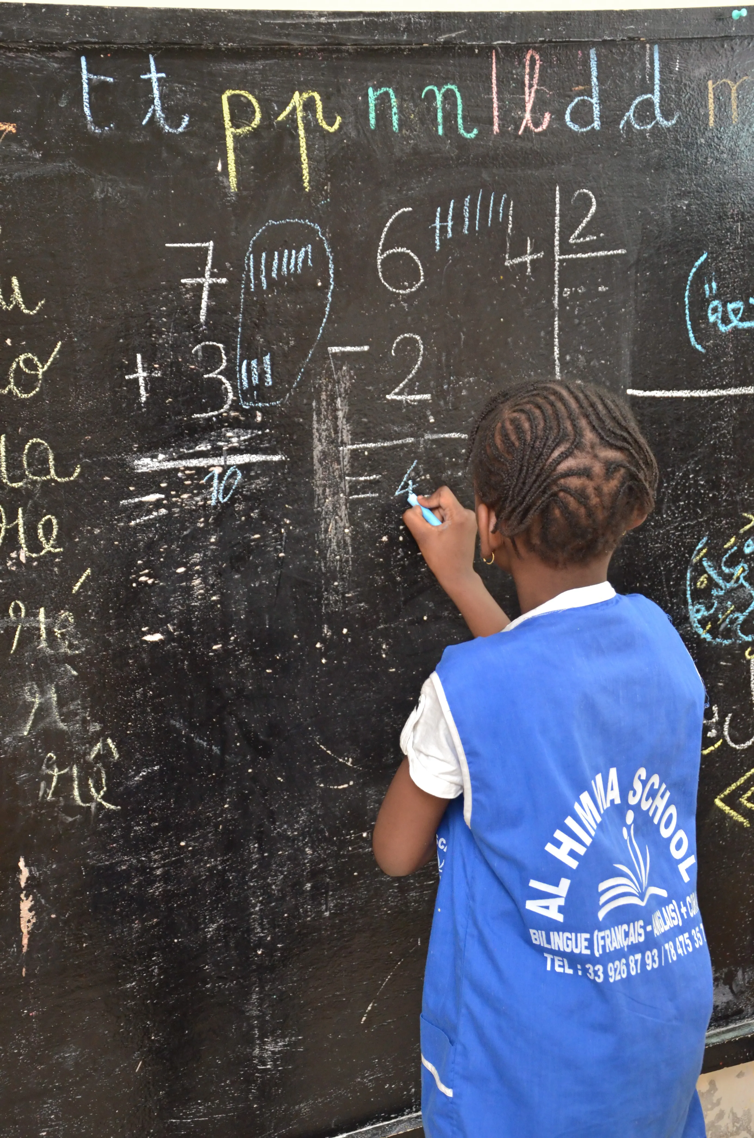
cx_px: 377
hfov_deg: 18.8
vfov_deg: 28.1
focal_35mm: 72
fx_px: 2272
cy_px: 569
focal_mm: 48
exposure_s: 1/125
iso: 1600
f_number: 5
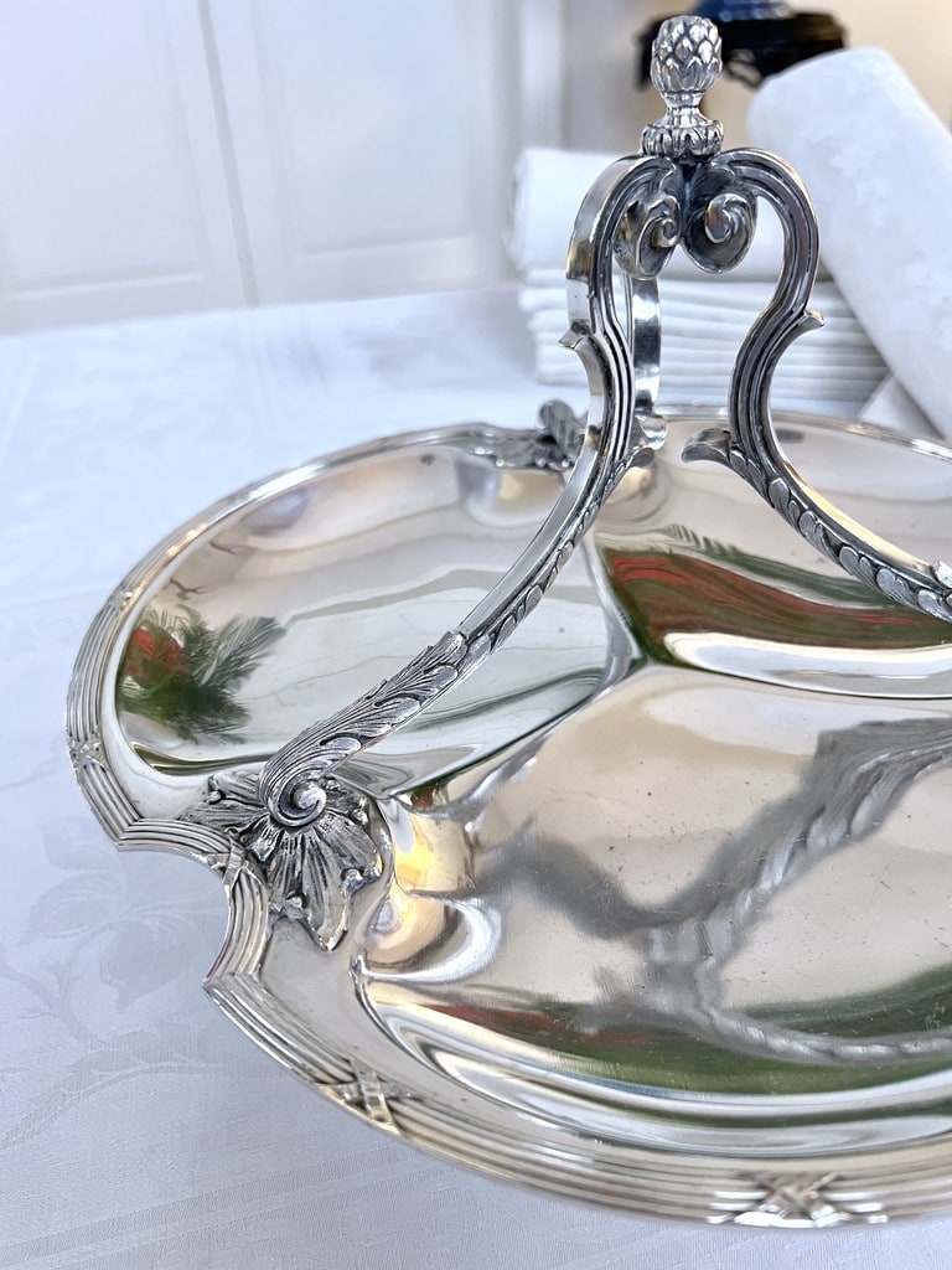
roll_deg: +3.4
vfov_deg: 67.3
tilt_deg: -34.1
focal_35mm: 26
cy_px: 635
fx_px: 953
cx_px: 476
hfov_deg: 53.1
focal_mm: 5.7
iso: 200
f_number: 1.5
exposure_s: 1/50
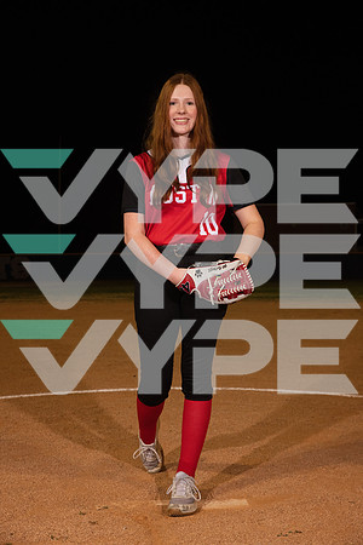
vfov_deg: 36.2
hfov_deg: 24.6
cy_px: 272
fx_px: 832
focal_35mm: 55
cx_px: 182
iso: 1000
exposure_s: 1/500
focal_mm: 55
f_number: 6.3
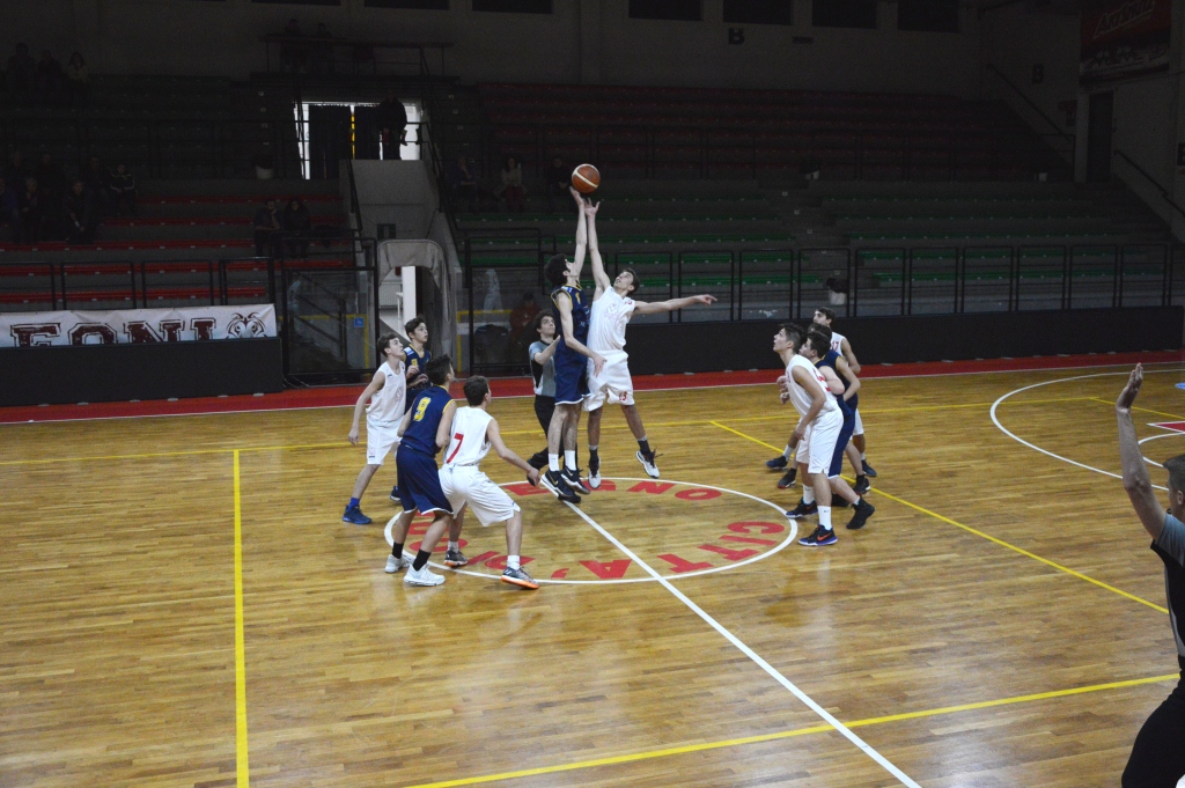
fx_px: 1184
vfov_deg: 36.8
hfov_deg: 53.2
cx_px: 592
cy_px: 394
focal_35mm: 36
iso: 1600
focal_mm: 24
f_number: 3.8
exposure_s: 1/250
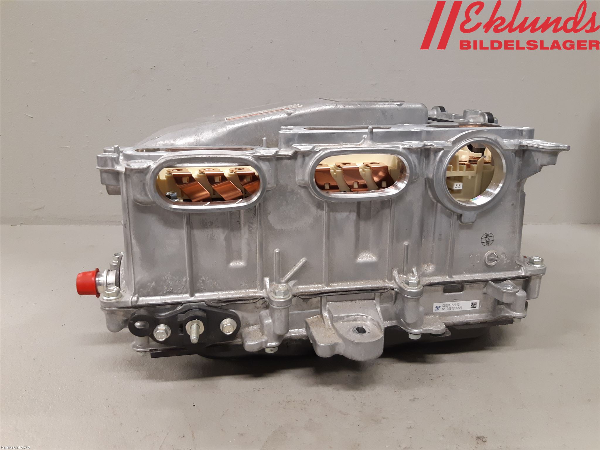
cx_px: 300
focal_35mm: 26
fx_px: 451
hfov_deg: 67.3
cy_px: 225
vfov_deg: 53.1
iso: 160
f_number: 1.7
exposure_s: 1/50
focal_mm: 3.93
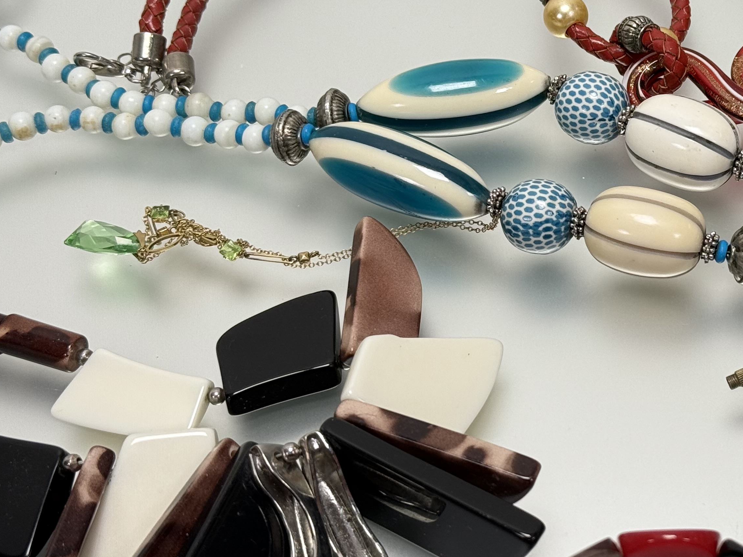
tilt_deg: -49.4
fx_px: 1825
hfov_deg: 22.7
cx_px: 608
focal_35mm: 85
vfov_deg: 17.3
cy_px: 206
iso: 80
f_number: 1.78
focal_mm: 6.76
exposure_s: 1/100
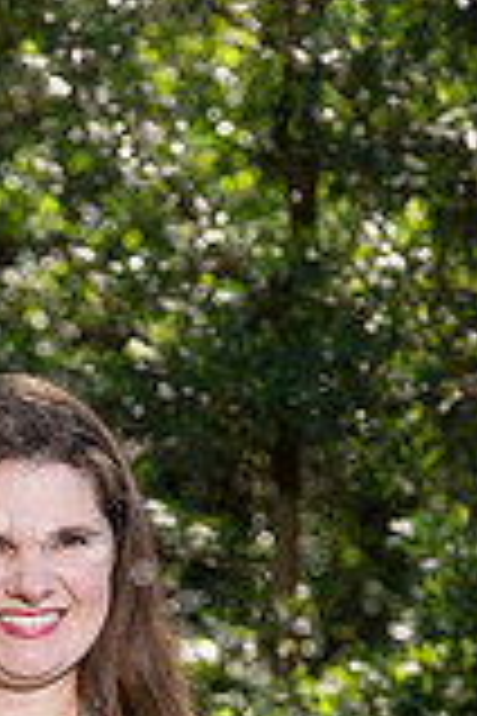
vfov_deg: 7.9
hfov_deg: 5.3
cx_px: -63
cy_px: 923
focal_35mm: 257
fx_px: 5107
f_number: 5.6
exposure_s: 1/200
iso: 200
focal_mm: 91
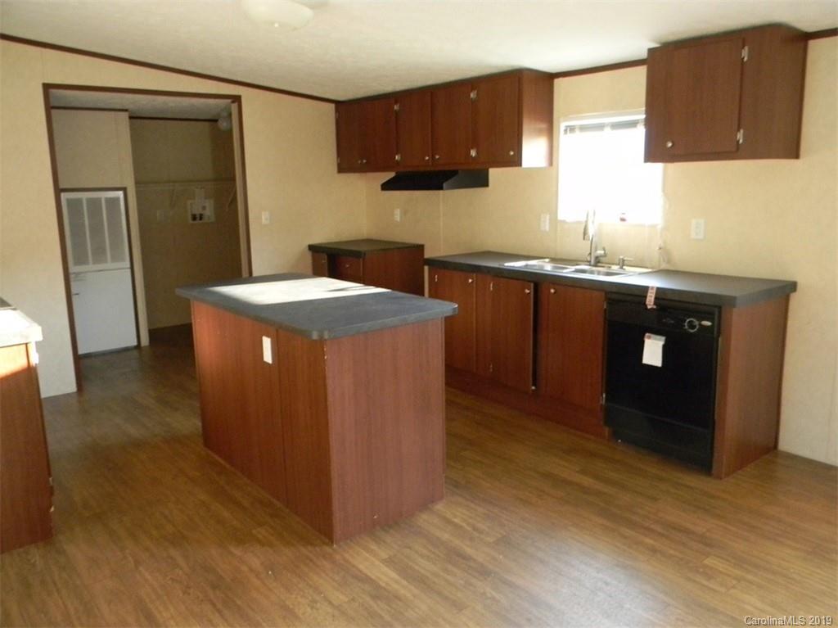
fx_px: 678
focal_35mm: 28
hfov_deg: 63.5
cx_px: 419
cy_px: 314
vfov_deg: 49.7
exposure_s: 1/14.8
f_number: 3.5
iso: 400
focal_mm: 5
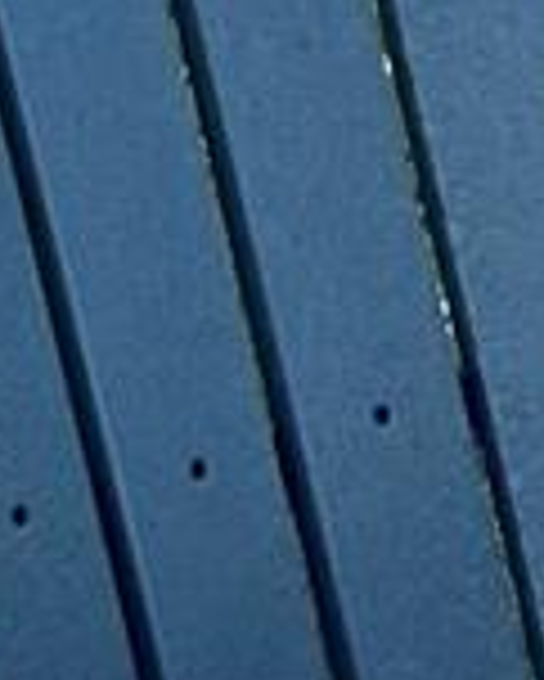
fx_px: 4061
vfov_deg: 8.2
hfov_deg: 7.4
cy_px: -1351
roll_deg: -2.0
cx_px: 962
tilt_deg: +10.8
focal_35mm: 202
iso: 50
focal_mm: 5.7
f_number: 1.5
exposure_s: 1/639
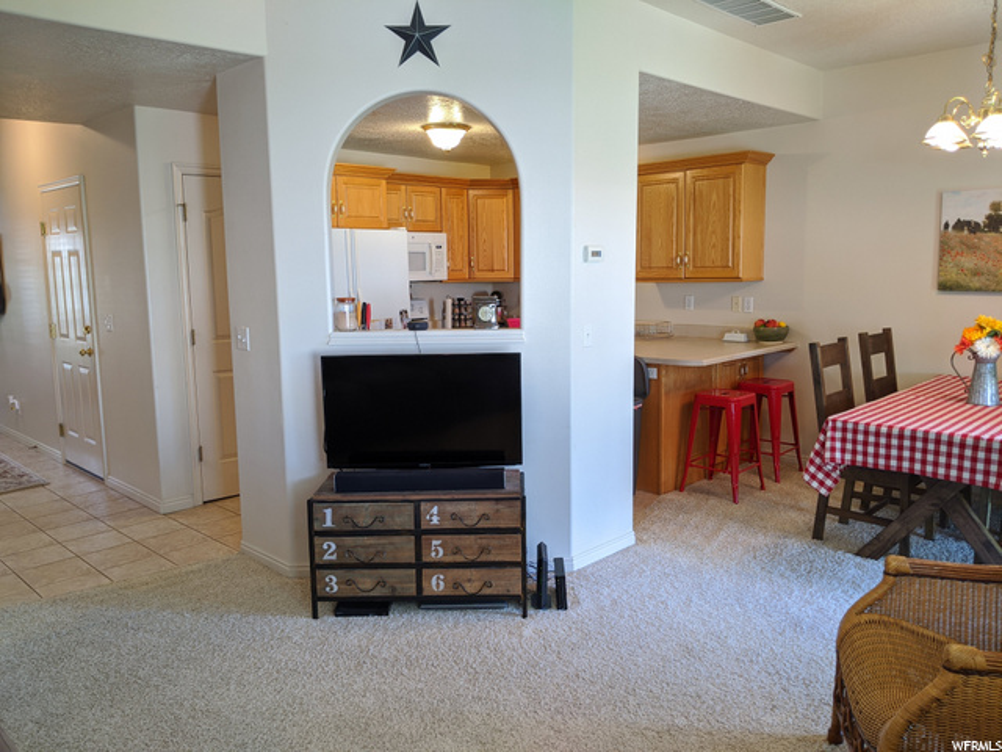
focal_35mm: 27
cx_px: 501
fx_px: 782
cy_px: 376
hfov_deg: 65.3
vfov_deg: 51.4
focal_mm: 4.44
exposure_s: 1/30
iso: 64
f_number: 1.8
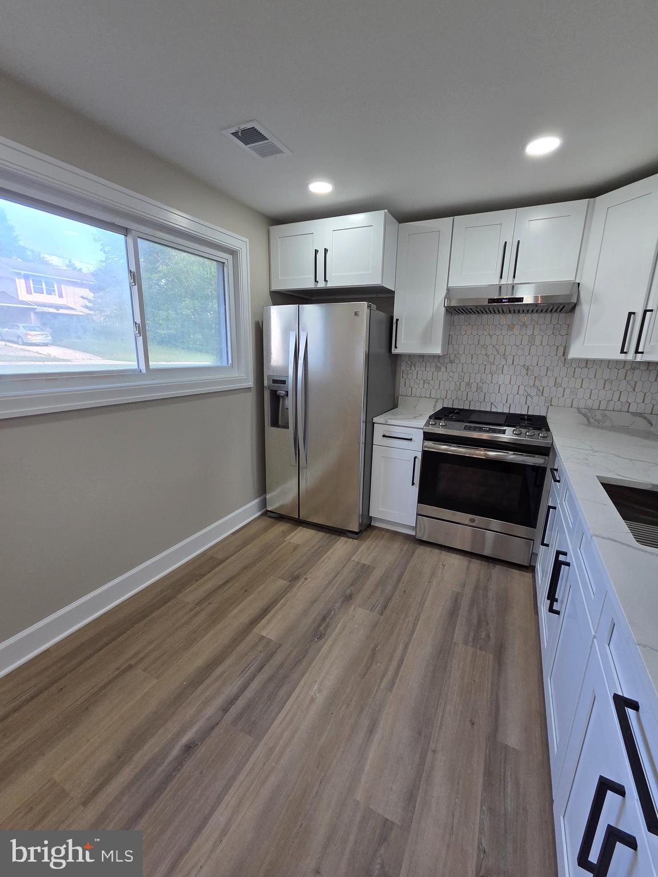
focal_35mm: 13
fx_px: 329
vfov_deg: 106.2
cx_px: 329
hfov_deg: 89.9
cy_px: 438
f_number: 2.2
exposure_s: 1/120
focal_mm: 2.2
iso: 100
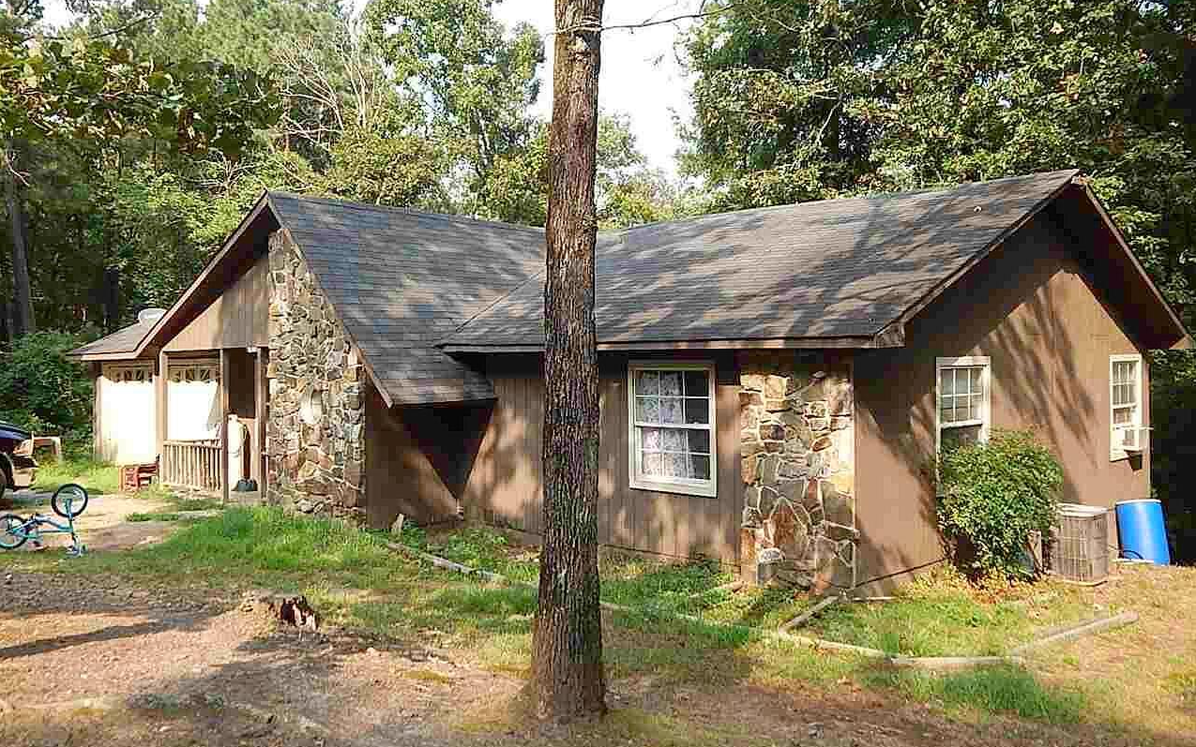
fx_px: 1076
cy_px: 349
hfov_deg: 58.1
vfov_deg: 38.3
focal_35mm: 33
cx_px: 598
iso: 125
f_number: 3.2
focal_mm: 5.6
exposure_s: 1/320
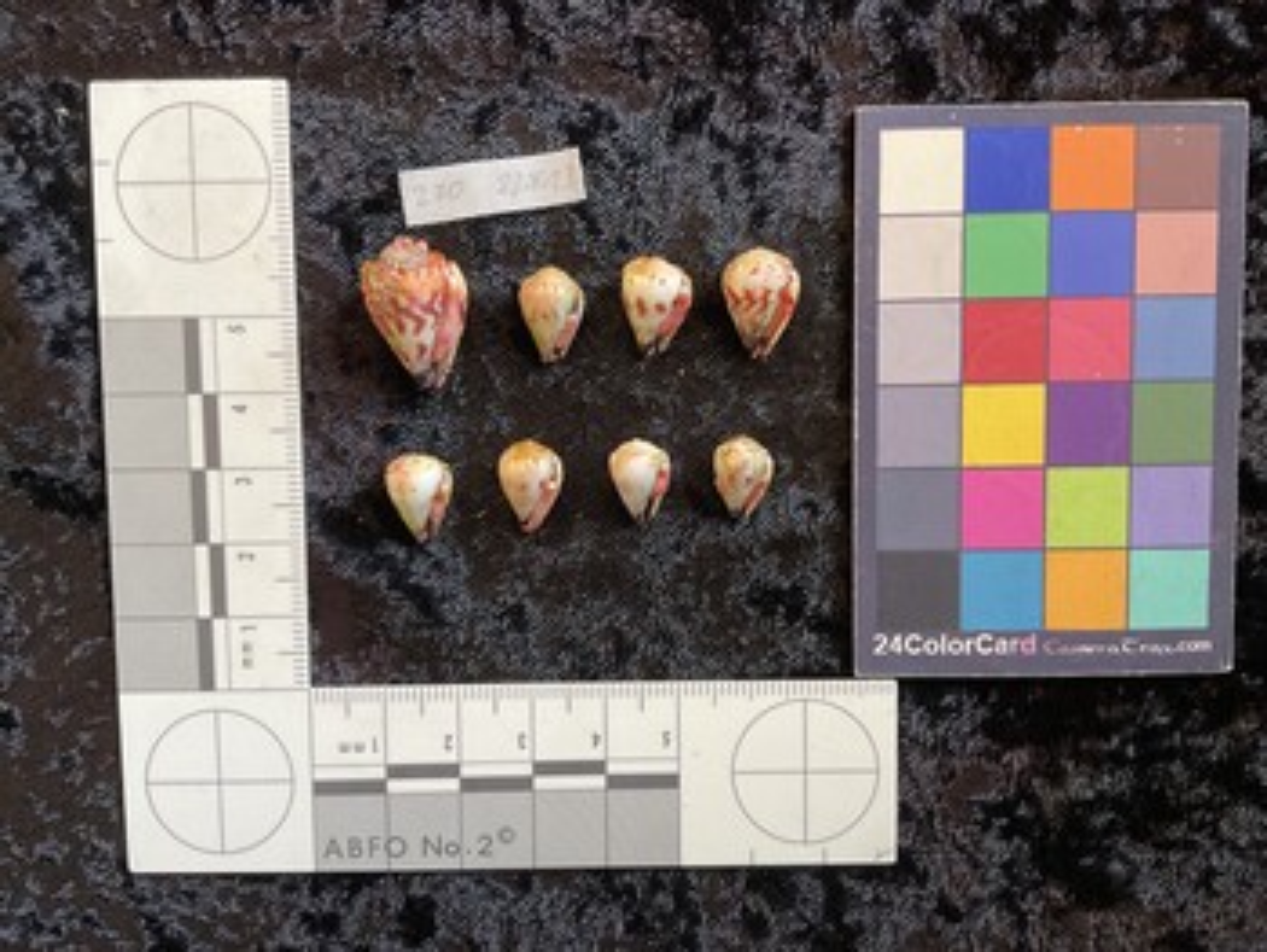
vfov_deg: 48.3
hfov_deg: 61.6
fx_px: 1062
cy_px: 476
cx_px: 634
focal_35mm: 29
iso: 50
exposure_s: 1/50
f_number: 1.8
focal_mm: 3
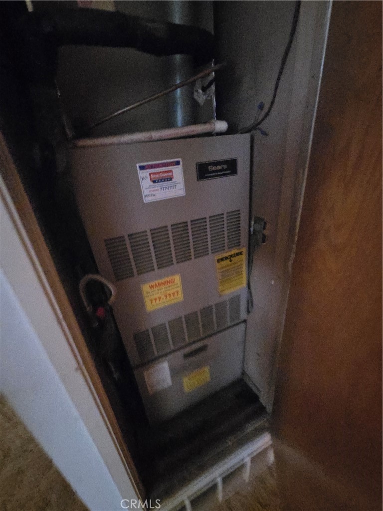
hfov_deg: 89.9
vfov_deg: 106.2
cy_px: 256
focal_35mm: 13
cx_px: 192
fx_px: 192
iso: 3200
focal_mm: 2.2
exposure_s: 1/15
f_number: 2.2
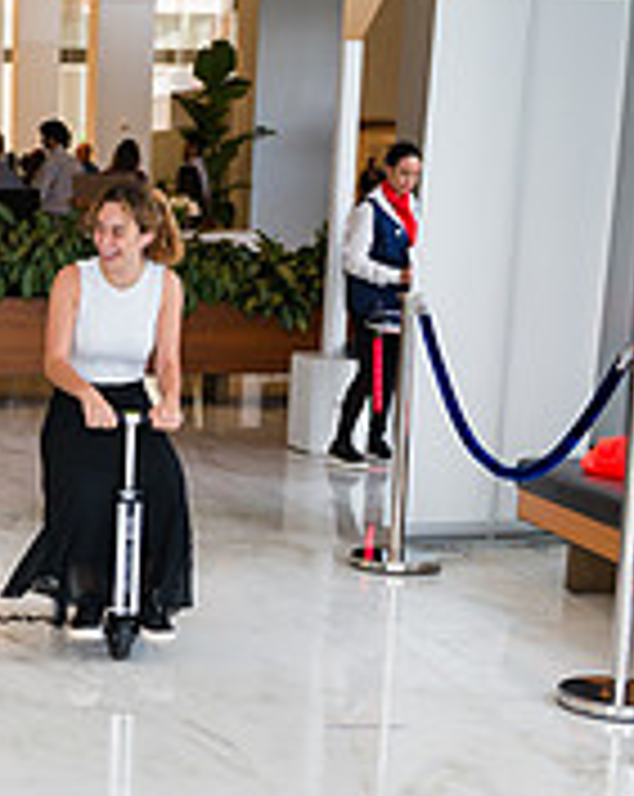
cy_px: 549
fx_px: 1881
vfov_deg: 23.7
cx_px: -135
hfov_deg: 18.1
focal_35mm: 80
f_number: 3.2
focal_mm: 26
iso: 320
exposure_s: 1/400
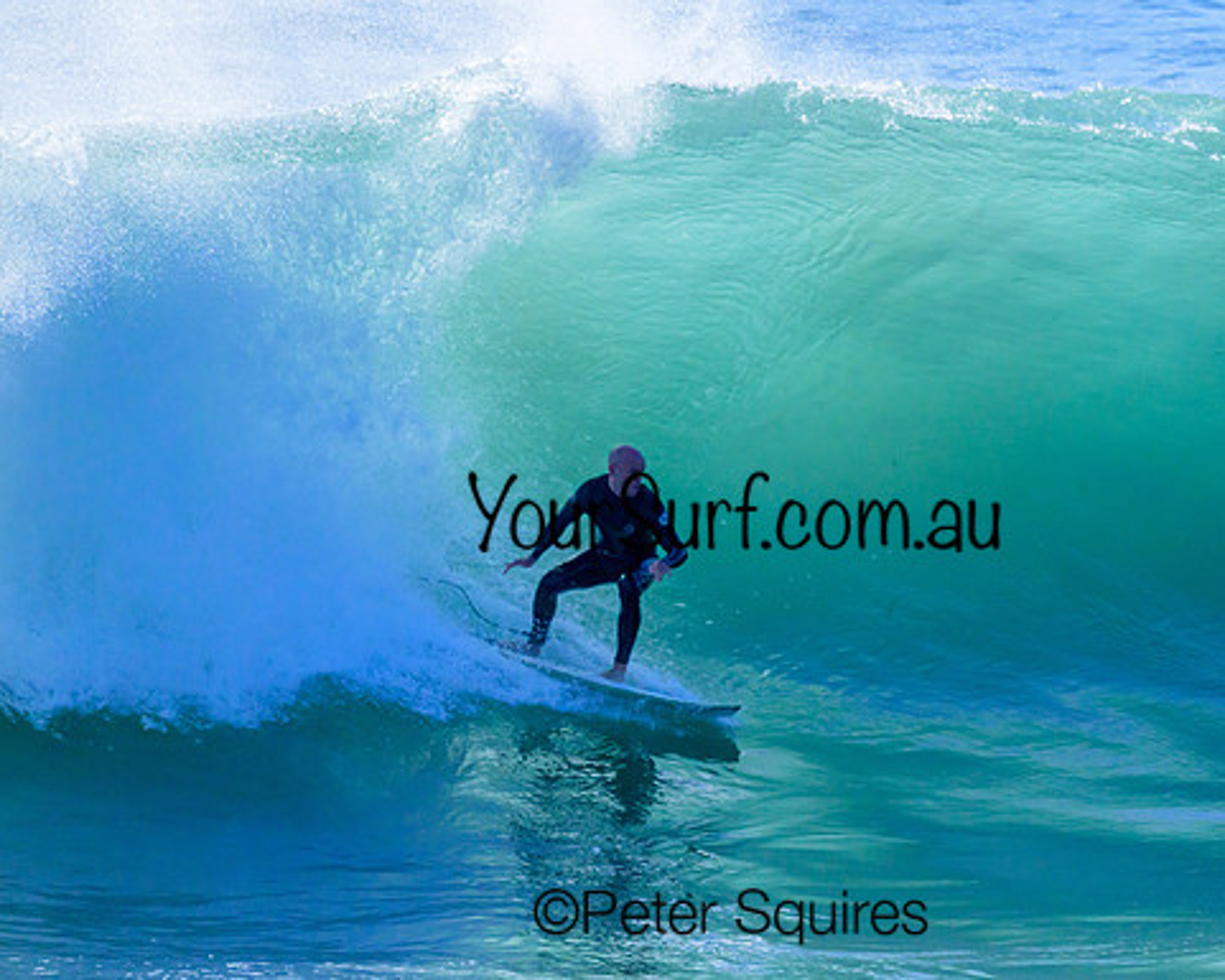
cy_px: 490
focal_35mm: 906
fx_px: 32854
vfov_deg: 1.7
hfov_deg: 2.1
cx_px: 731
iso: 3200
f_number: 6.3
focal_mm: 800
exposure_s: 1/2000
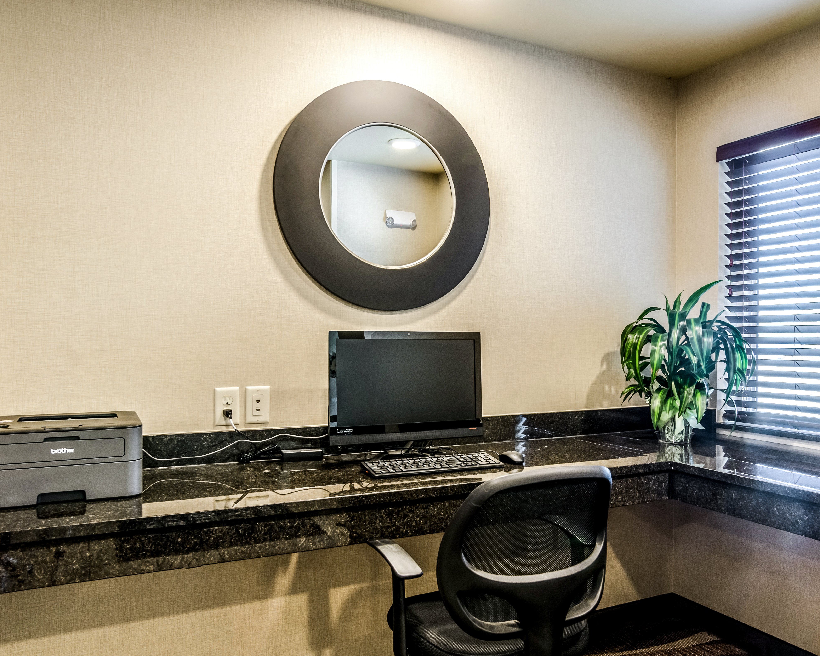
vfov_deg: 51.5
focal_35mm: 28
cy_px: 328
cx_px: 489
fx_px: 680
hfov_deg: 61.7
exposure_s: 1/25
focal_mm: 16
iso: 320
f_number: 8
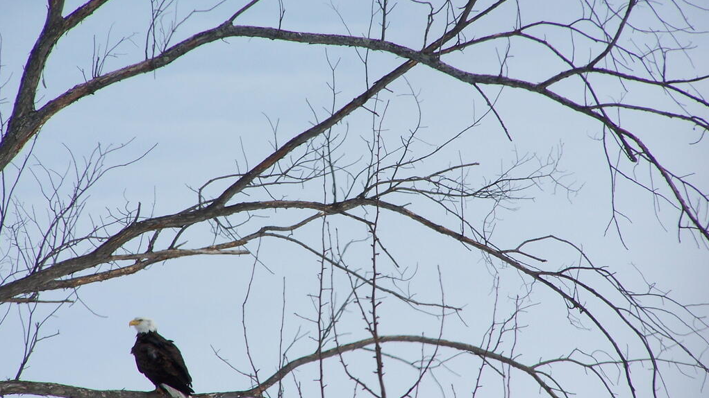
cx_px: 354
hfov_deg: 5.4
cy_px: 226
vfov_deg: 3.0
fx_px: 7538
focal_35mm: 401
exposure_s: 1/1000
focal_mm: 60.8
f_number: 5
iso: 80
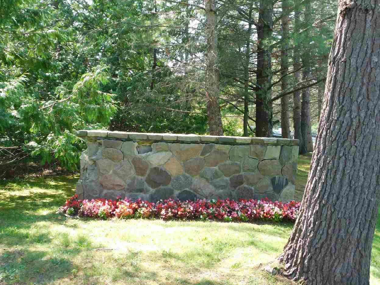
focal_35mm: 37
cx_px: 190
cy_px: 146
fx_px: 406
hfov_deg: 50.1
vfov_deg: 38.7
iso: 125
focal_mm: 6.3
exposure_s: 1/100
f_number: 3.5
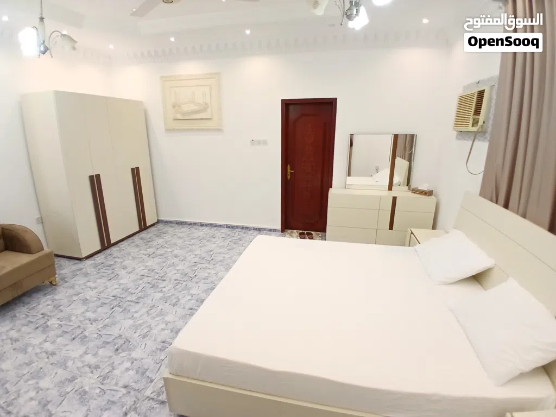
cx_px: 278
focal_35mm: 17
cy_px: 208
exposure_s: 1/33.3
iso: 200
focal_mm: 1.4
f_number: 2.2
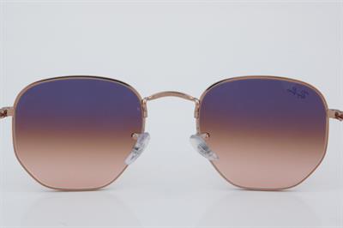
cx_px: 172
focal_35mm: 82
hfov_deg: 24.6
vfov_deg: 16.5
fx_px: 785
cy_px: 114
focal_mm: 55
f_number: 32
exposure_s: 1/4
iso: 100
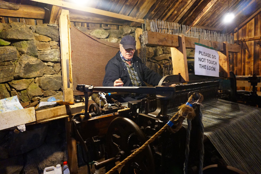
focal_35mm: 24
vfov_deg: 53.1
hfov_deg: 73.8
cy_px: 87
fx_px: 174
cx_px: 130
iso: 3200
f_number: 3.5
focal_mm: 16
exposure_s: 1/60
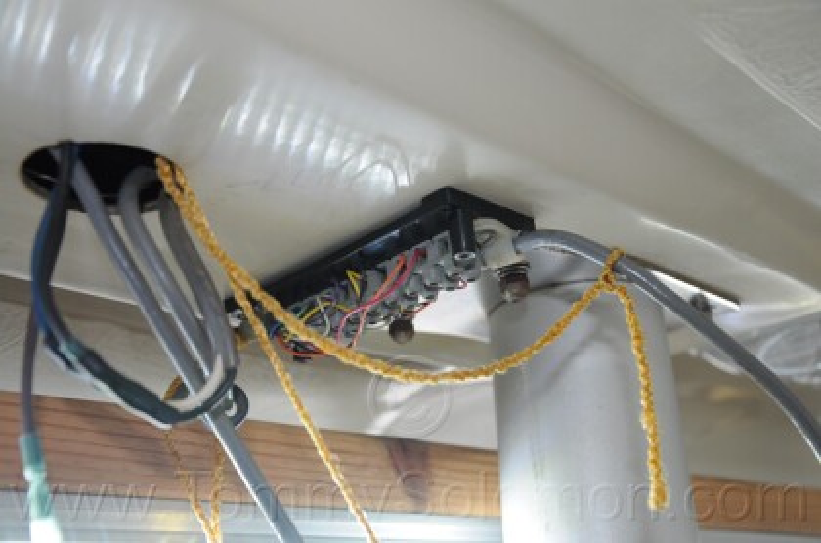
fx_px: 1024
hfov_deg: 43.7
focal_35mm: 45
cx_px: 410
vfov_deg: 29.7
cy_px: 272
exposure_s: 1/100
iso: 400
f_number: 4.2
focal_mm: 30
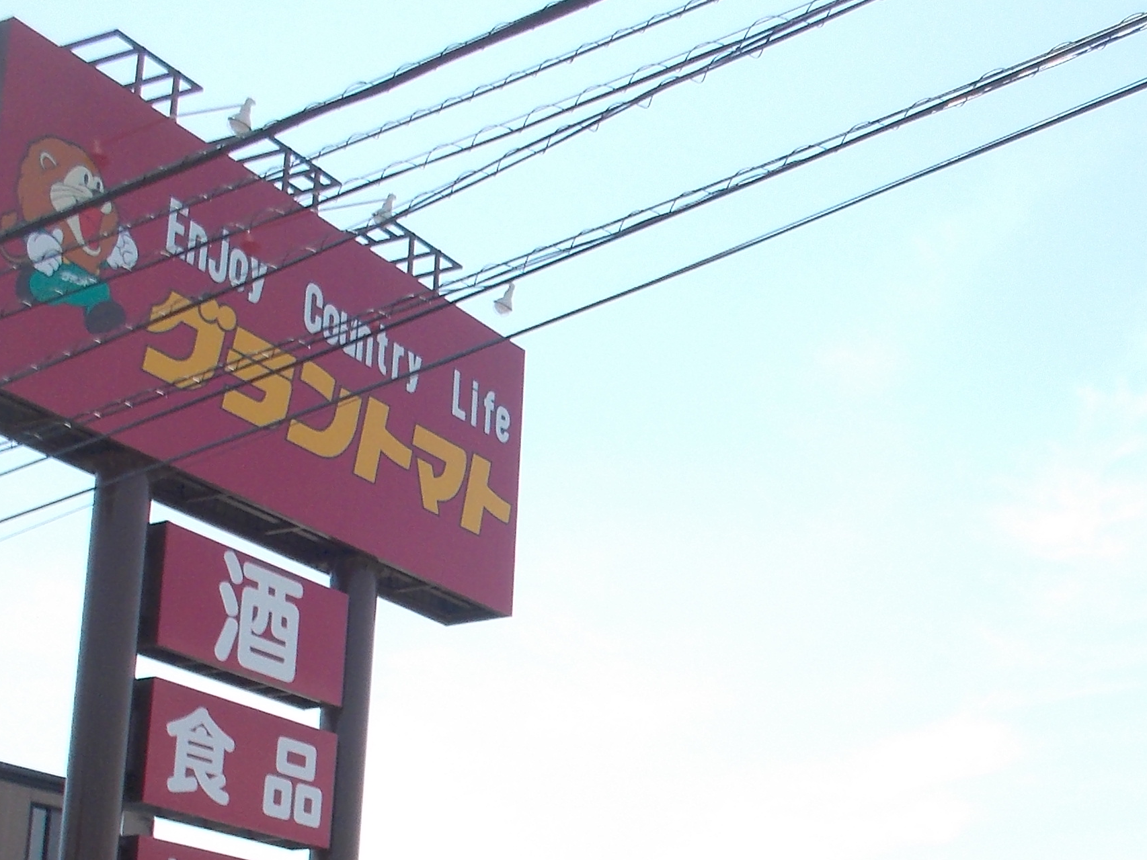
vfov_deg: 23.0
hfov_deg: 30.5
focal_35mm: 62
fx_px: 2055
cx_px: 911
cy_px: 776
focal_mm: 4.1
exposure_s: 1/640
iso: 80
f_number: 3.3
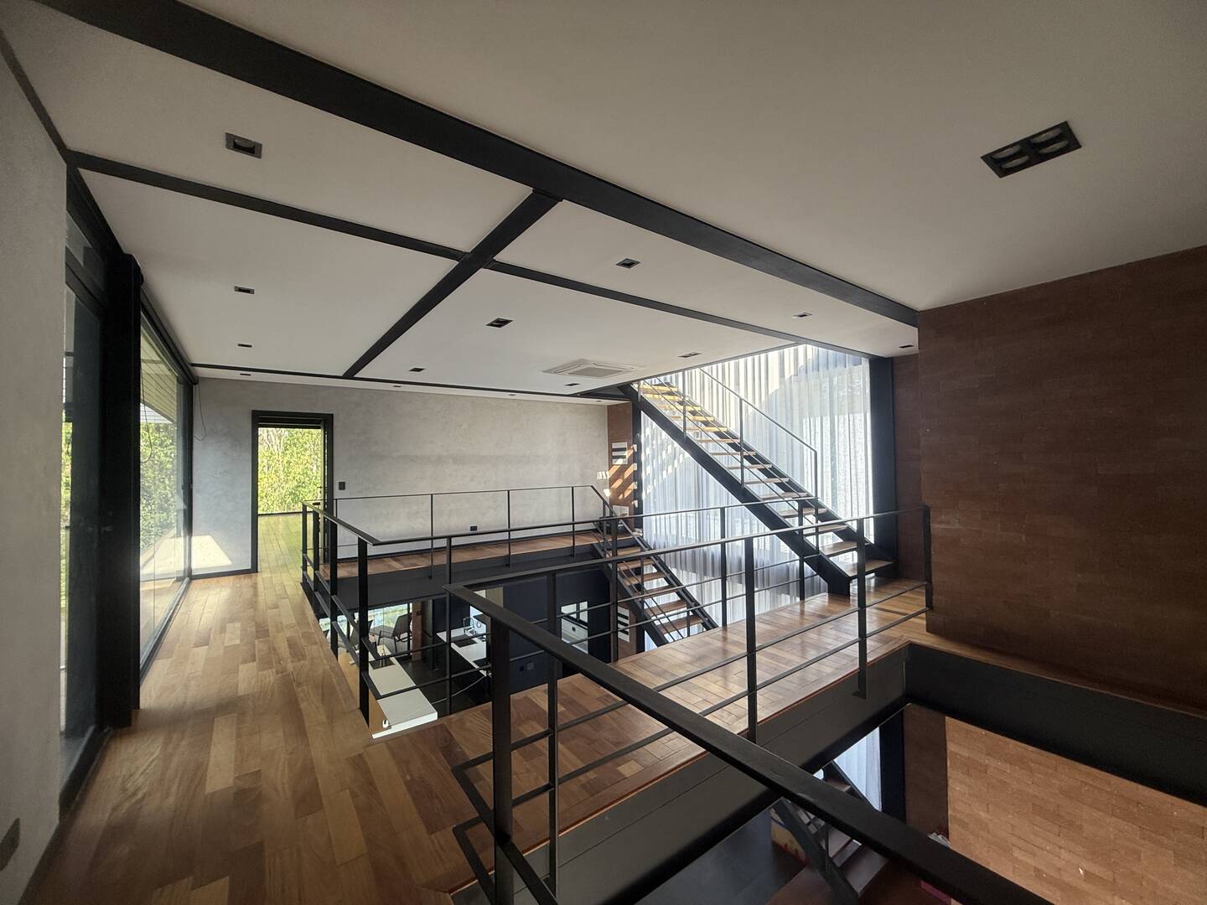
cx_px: 604
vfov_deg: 85.7
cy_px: 452
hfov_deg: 102.1
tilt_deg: +2.5
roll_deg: +0.8
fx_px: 488
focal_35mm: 14
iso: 50
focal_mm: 2.22
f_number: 2.2
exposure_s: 1/135
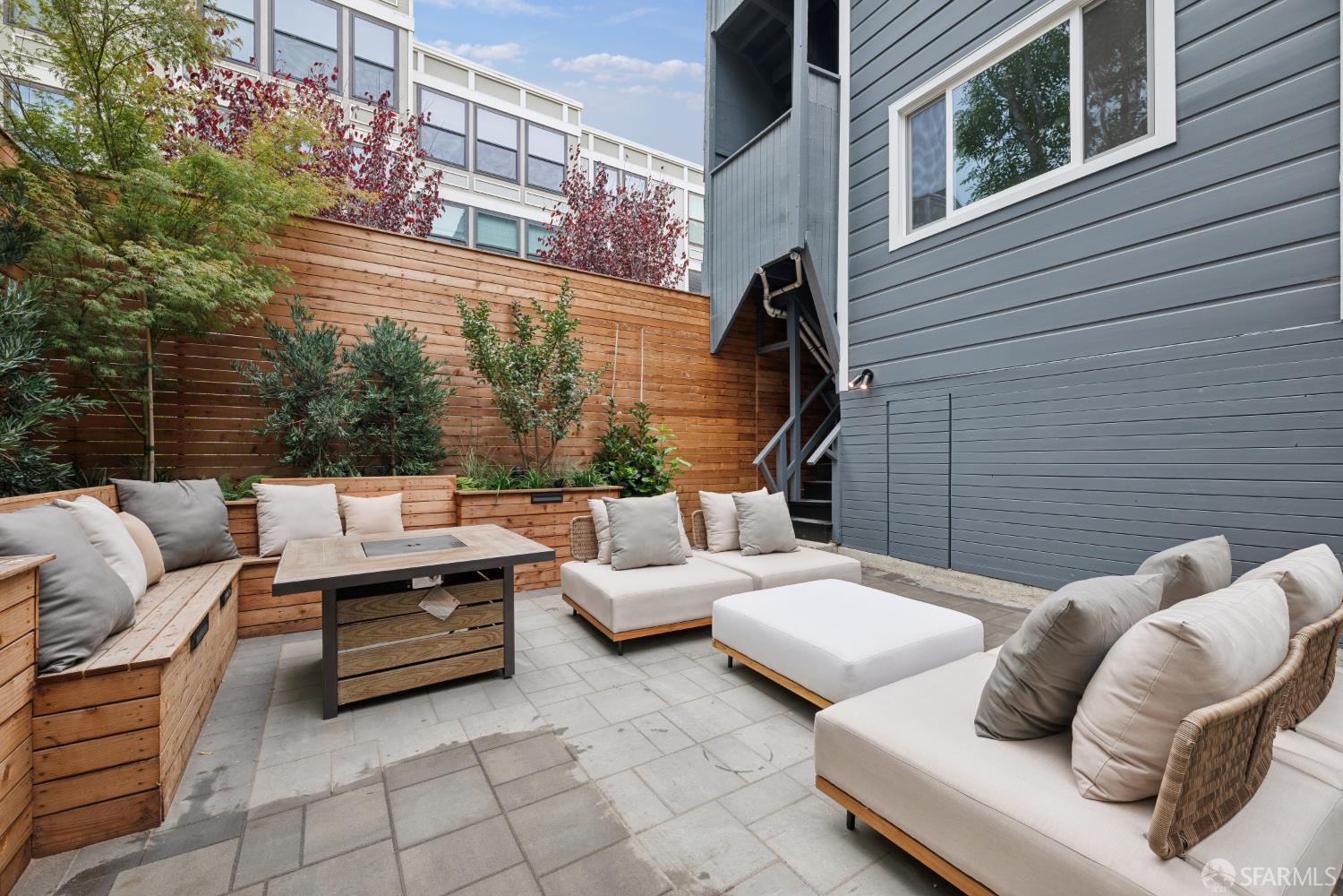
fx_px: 522
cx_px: 672
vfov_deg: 81.2
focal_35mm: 14
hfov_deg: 104.3
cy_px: 448
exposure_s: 1/25
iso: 100
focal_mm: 14
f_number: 8
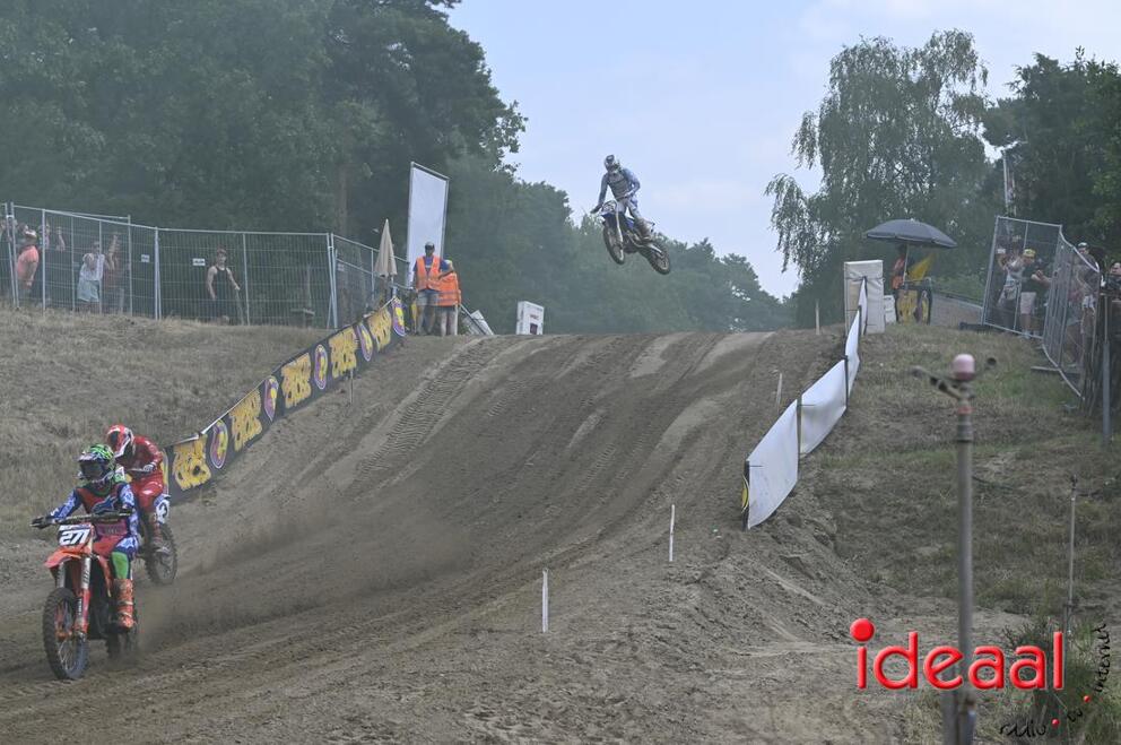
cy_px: 372
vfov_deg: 13.7
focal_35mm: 100
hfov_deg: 20.4
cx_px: 560
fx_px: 3110
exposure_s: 1/2000
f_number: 11
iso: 1600
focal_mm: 100
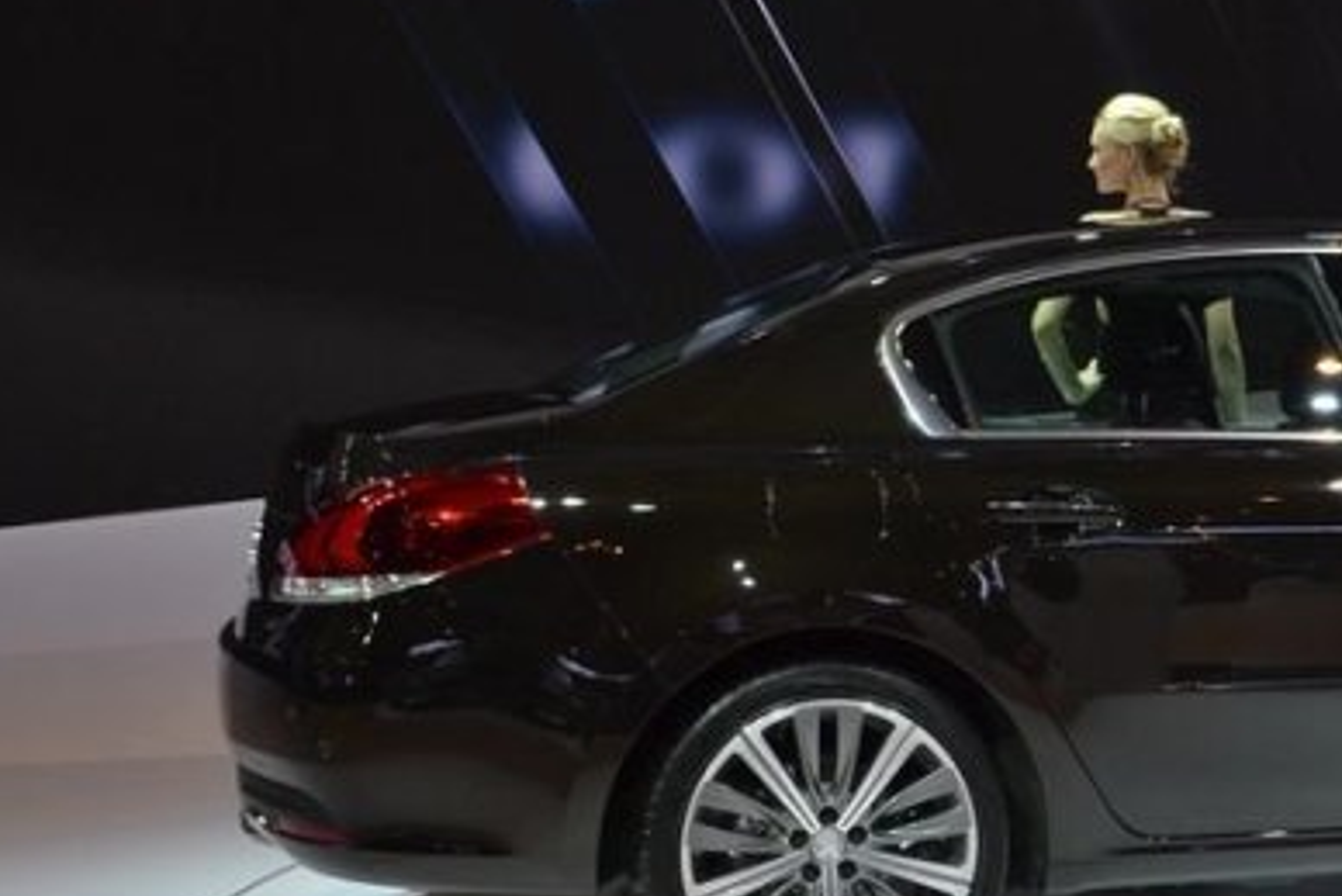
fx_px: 2536
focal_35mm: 68
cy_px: 597
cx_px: 1148
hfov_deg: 28.7
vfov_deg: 20.0
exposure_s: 1/125
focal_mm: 22
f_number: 5.6
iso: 360
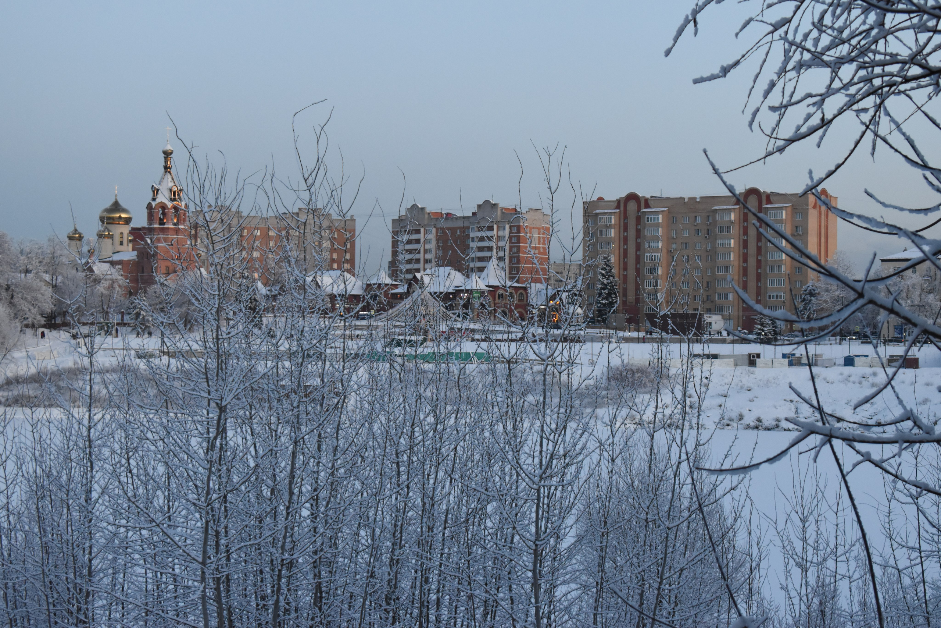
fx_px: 2156
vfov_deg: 16.6
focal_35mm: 82
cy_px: 314
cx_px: 470
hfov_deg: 24.6
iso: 2000
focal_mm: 55
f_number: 7.1
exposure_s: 1/200
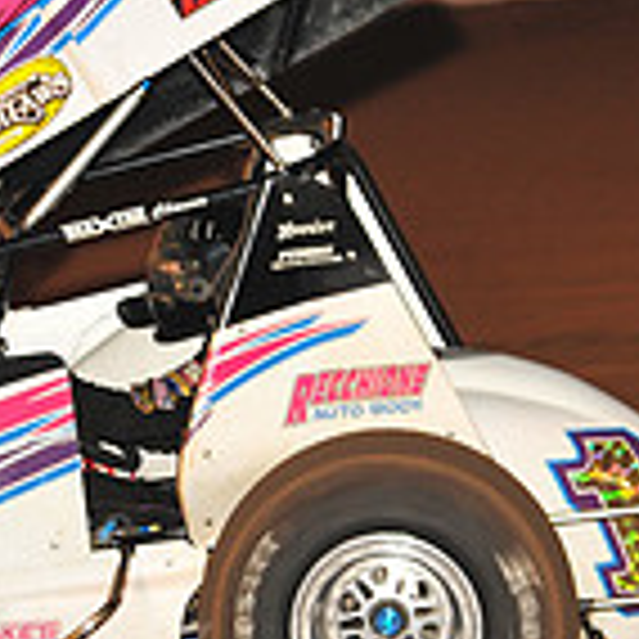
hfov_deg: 4.2
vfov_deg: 4.2
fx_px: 8688
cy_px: 320
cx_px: -40
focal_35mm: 416
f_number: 6.3
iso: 1000
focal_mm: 120
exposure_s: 1/320
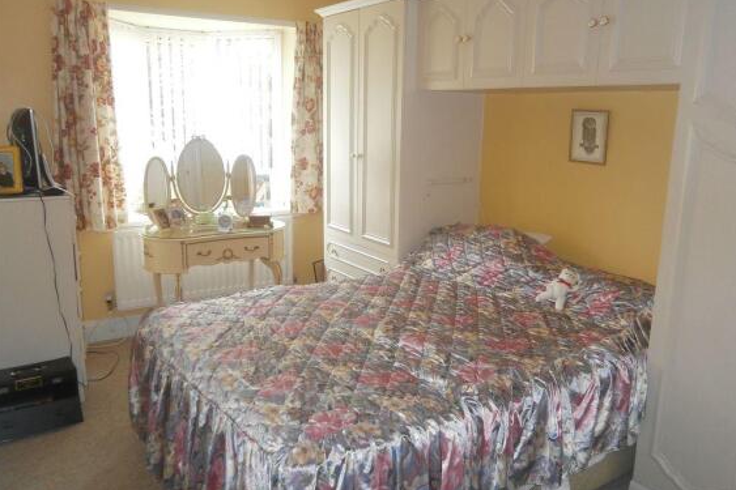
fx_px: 572
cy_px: 237
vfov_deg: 46.4
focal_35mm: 28
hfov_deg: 65.5
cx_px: 373
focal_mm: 4.7
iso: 160
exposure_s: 1/30
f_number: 2.8
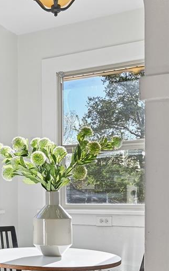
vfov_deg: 36.4
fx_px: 406
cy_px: 188
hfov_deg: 22.3
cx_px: -14
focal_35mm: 55
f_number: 10
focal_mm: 23
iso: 400
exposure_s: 1/160
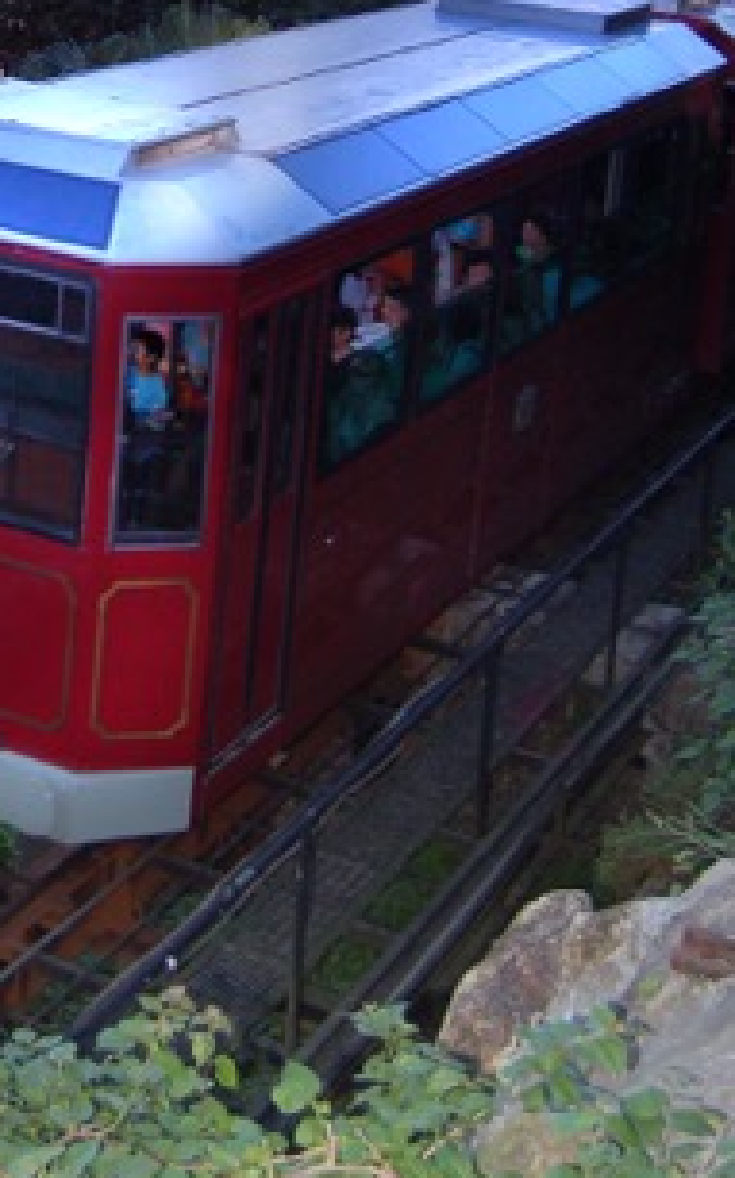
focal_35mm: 67
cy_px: -31
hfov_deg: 19.2
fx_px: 2151
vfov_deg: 28.5
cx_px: 173
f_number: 4
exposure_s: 1/80
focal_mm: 21
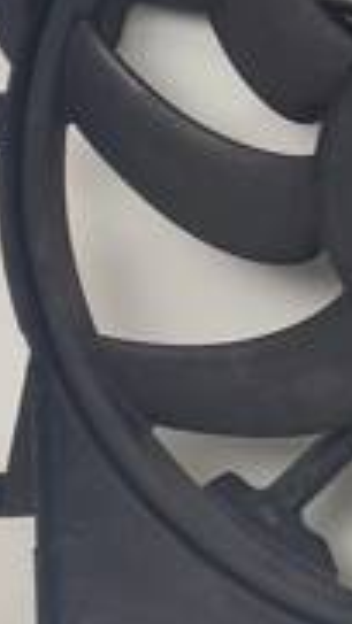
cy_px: 129
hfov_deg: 10.0
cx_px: 949
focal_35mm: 100
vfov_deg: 21.1
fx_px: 1657
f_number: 2.4
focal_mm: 4.3
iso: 64
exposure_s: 1/100
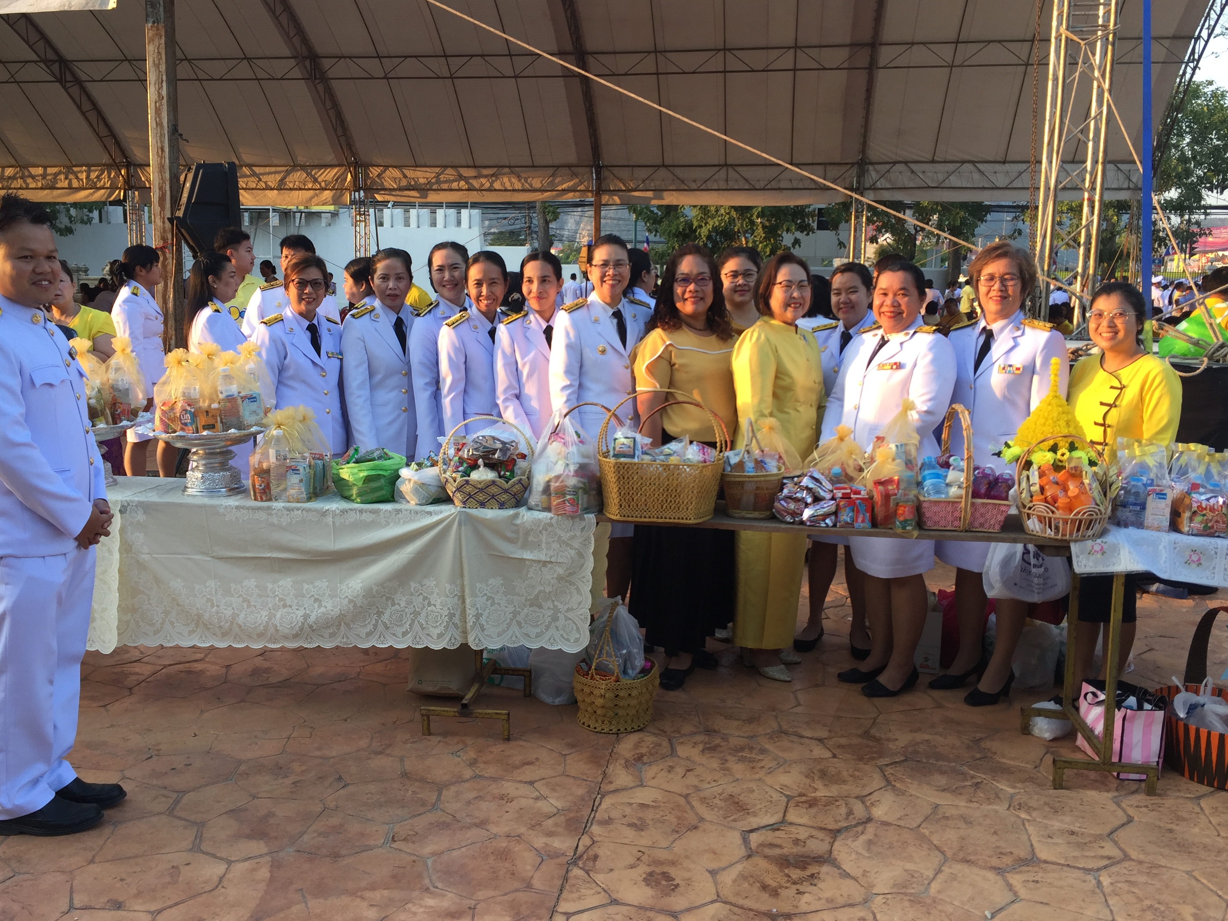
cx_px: 570
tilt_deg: -8.5
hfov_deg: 56.8
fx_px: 1135
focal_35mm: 32
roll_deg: -1.1
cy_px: 450
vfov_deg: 44.2
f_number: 2.2
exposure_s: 1/116
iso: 32
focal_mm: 4.15
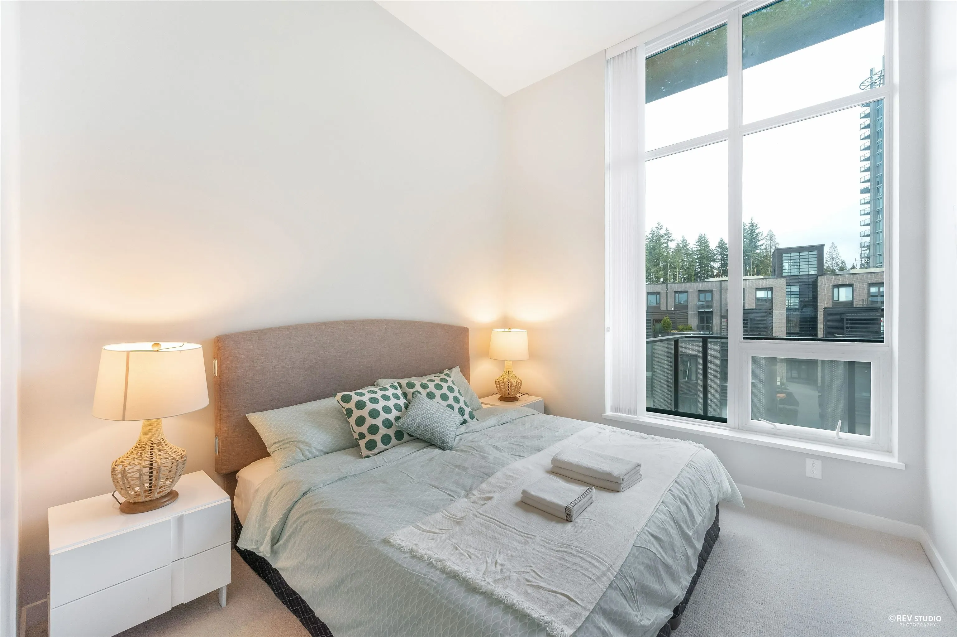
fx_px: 372
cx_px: 478
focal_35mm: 14
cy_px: 318
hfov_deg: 104.3
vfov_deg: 81.1
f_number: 11
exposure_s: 1/30
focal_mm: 14
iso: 100
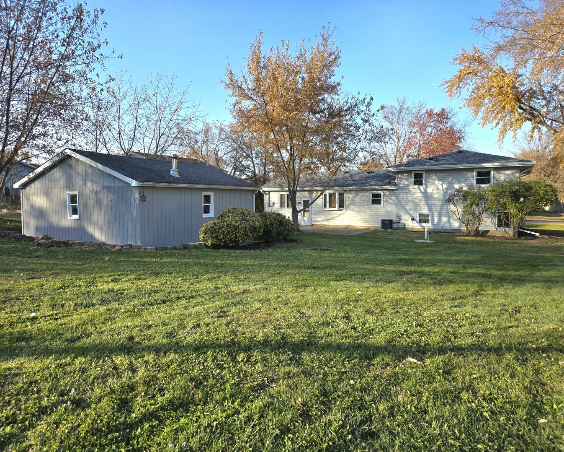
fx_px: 401
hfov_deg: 70.3
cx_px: 280
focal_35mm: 24
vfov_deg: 58.8
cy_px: 226
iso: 80
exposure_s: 1/2000
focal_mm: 6.3
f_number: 1.7
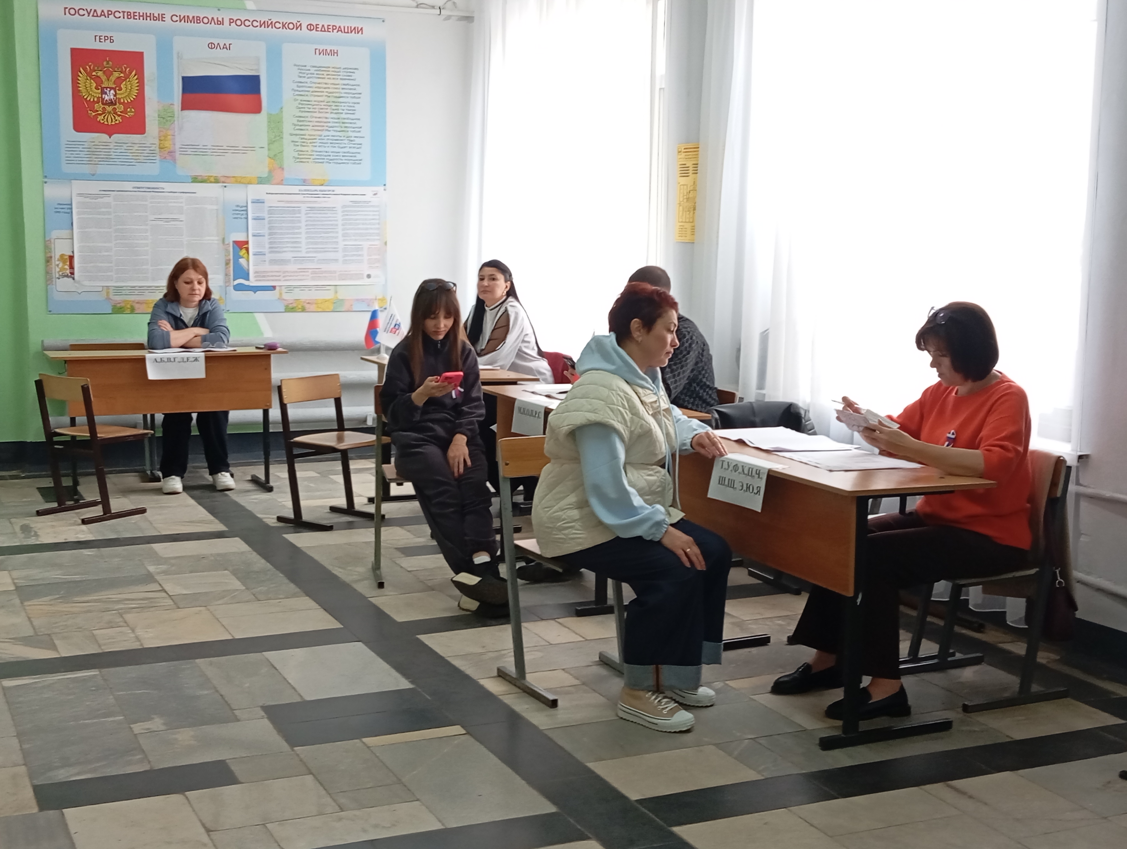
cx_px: 564
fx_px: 1565
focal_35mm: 48
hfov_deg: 39.6
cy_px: 424
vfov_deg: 30.3
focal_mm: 4.22
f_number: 1.8
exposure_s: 1/50
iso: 659
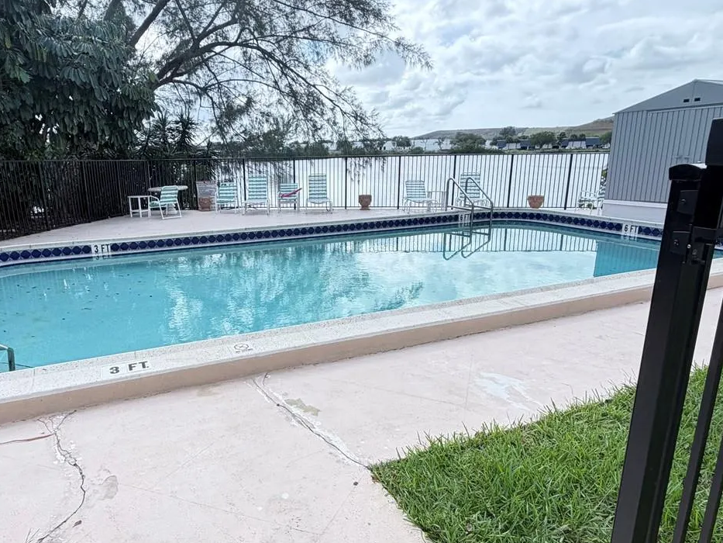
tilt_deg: -15.1
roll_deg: +1.7
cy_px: 285
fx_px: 501
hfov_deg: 71.1
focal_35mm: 24
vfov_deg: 56.8
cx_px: 301
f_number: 2.2
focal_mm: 2.22
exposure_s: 1/502
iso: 40
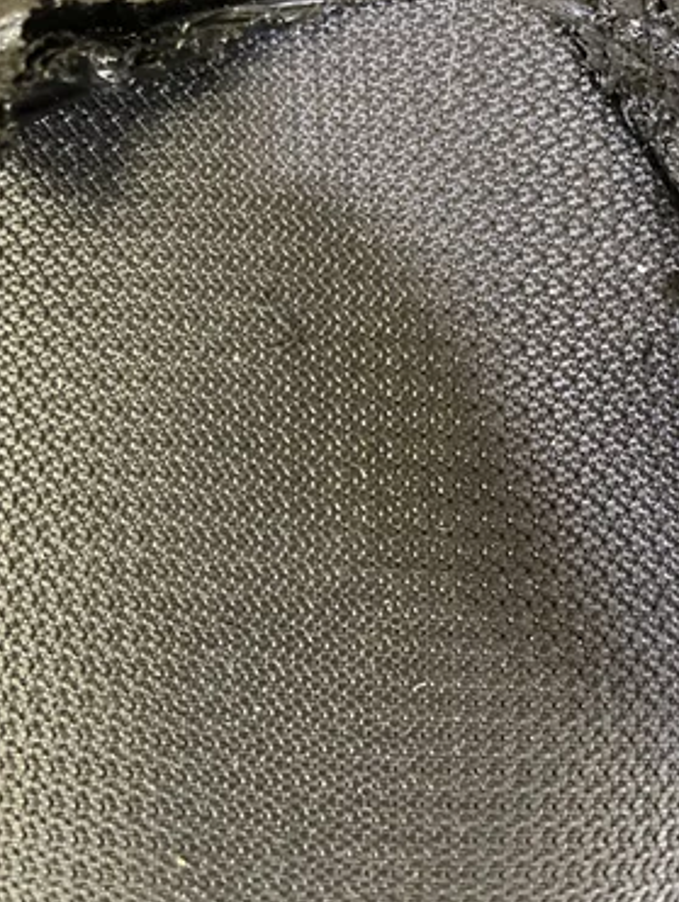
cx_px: 316
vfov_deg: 63.4
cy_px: 438
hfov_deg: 49.8
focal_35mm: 28
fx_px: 731
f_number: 1.6
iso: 1000
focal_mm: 4.2
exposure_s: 1/24
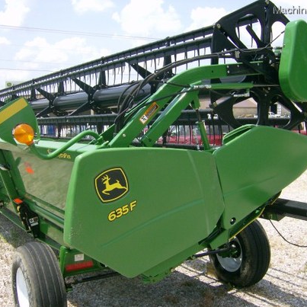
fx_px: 431
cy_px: 155
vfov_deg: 39.2
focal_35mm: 43
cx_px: 156
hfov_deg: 39.2
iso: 100
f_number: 4.7
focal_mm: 6
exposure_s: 1/512
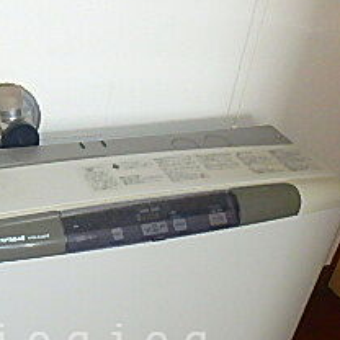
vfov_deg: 28.2
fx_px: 633
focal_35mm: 57
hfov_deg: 29.8
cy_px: 340
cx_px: 103
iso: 400
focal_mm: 3.7
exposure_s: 1/30
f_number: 3.5
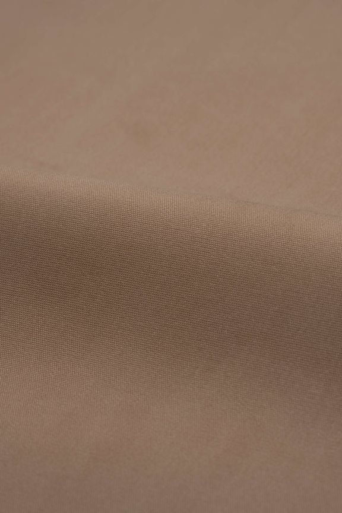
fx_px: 1211
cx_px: 171
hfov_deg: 16.1
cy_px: 256
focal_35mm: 85
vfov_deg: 23.9
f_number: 8
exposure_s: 1/100
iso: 160
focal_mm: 85
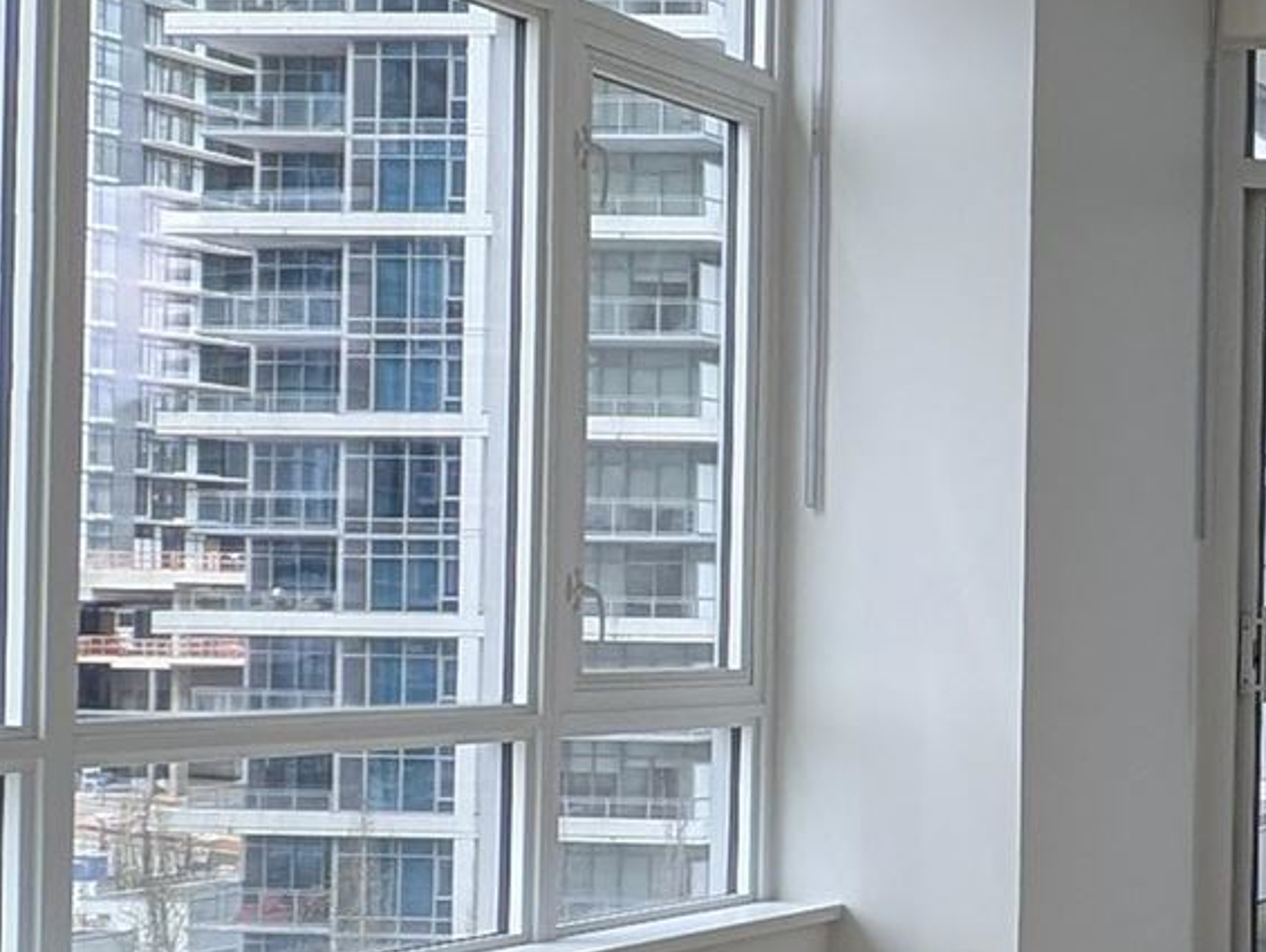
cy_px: 618
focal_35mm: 65
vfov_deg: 22.6
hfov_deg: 22.7
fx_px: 2380
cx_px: 2030
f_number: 1.95
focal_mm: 2.23
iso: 40
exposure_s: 1/342
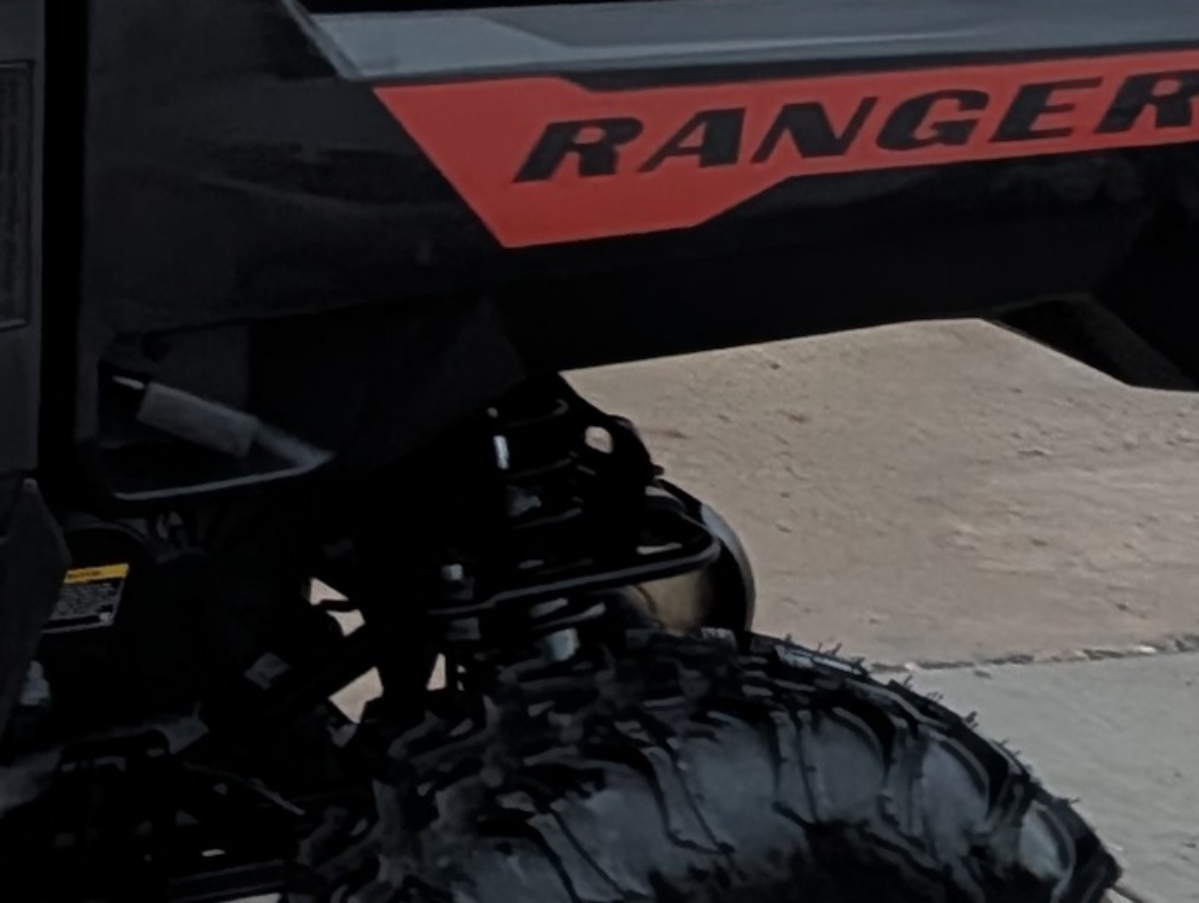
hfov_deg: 12.4
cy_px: -154
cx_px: -1139
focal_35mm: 141
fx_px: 4892
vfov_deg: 10.4
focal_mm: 6.9
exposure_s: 1/24.4
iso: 593
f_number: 1.68
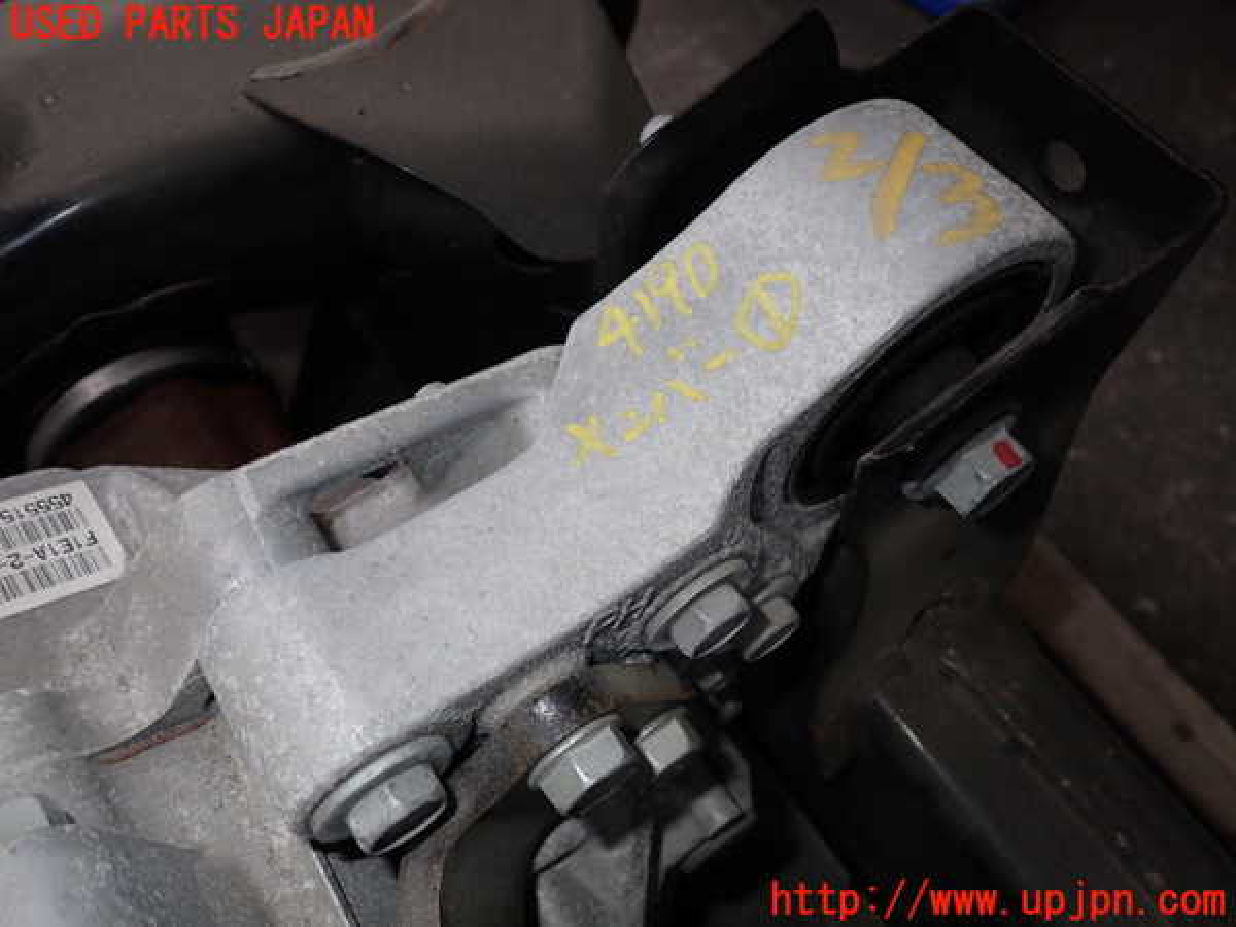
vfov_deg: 46.8
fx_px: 1071
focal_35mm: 30
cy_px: 464
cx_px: 618
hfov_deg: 60.0
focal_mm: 5.4
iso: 100
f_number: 6.3
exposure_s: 1/30
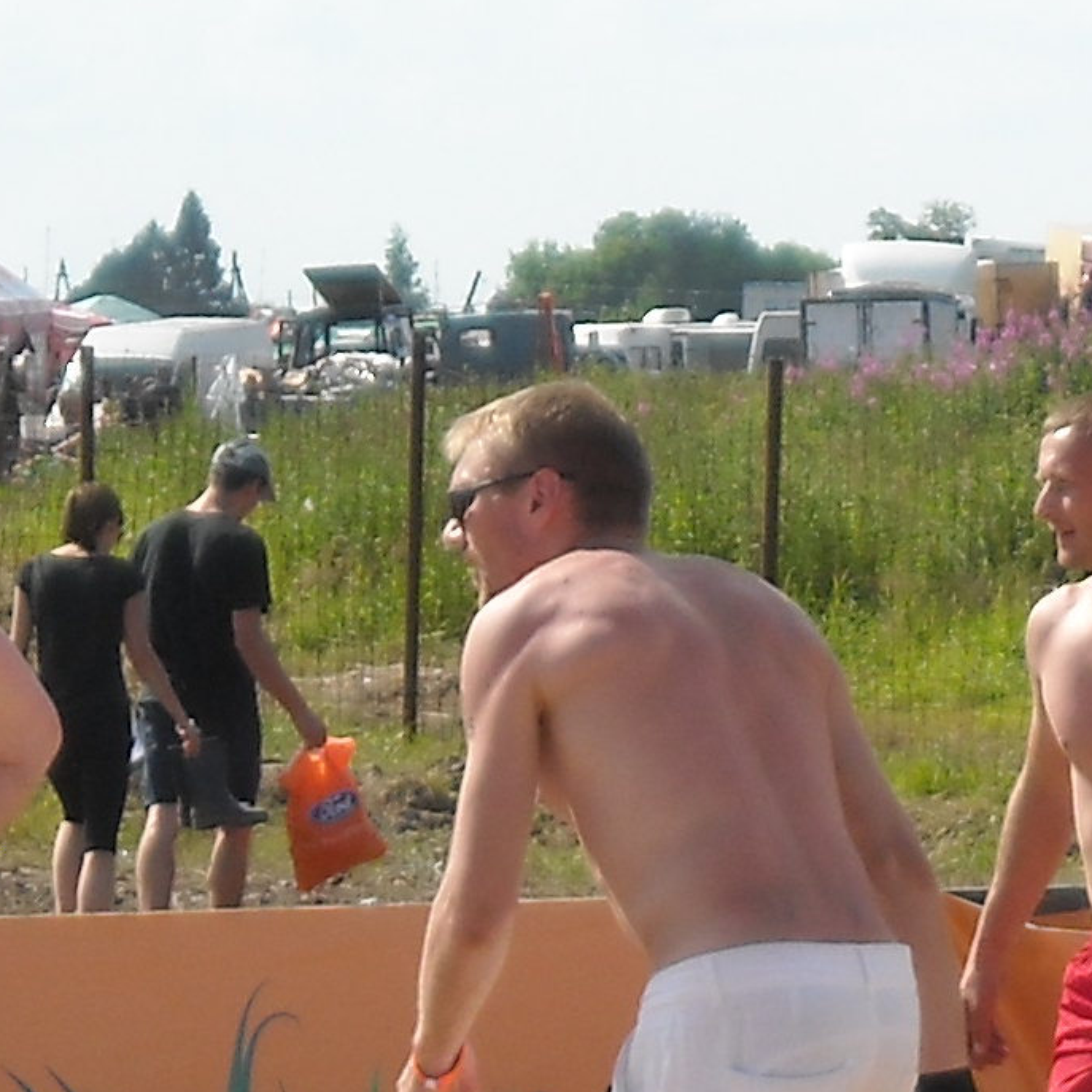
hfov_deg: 4.2
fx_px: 14811
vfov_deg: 4.2
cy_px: 1173
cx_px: 1024
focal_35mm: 415
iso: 64
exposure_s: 1/419
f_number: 4.7
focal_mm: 17.1
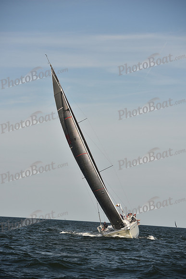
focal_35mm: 135
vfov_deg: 15.2
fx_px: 1046
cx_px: 93
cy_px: 140
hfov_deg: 10.2
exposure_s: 1/800
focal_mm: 135
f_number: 5.6
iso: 250
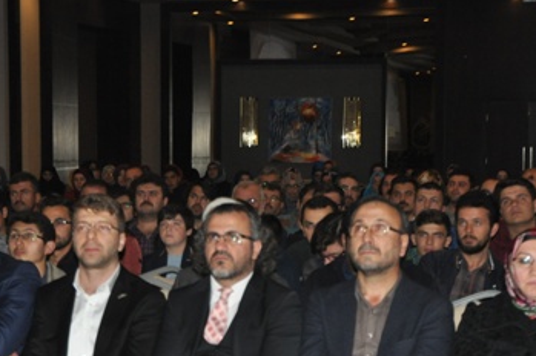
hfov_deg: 18.6
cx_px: 246
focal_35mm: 110
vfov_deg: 12.4
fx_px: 1636
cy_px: 274
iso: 800
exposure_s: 1/60
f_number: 4.2
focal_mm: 40
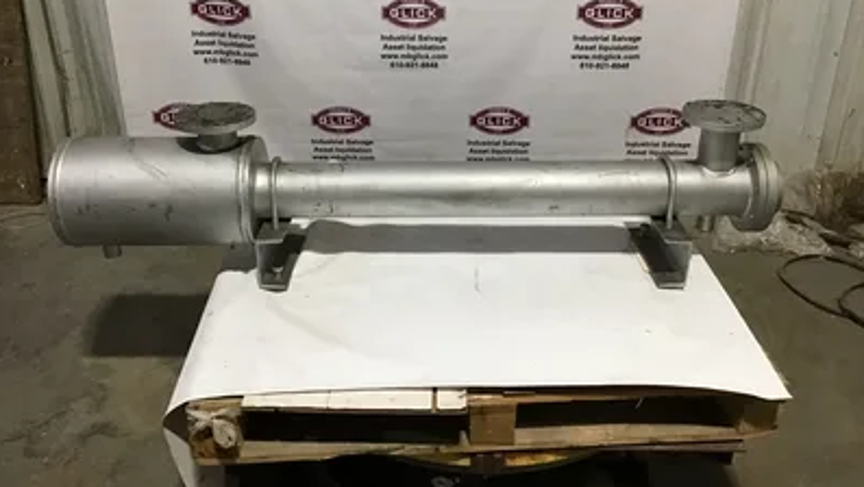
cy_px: 183
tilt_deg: -24.6
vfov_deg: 34.5
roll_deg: -2.4
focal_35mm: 34
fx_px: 780
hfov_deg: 58.0
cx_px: 431
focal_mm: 3.3
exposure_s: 1/30
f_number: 2.4
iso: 100
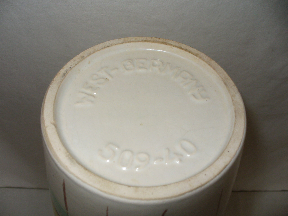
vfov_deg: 38.7
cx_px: 144
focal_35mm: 37
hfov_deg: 50.1
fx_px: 308
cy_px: 108
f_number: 2.8
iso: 100
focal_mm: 6.1
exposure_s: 1/30
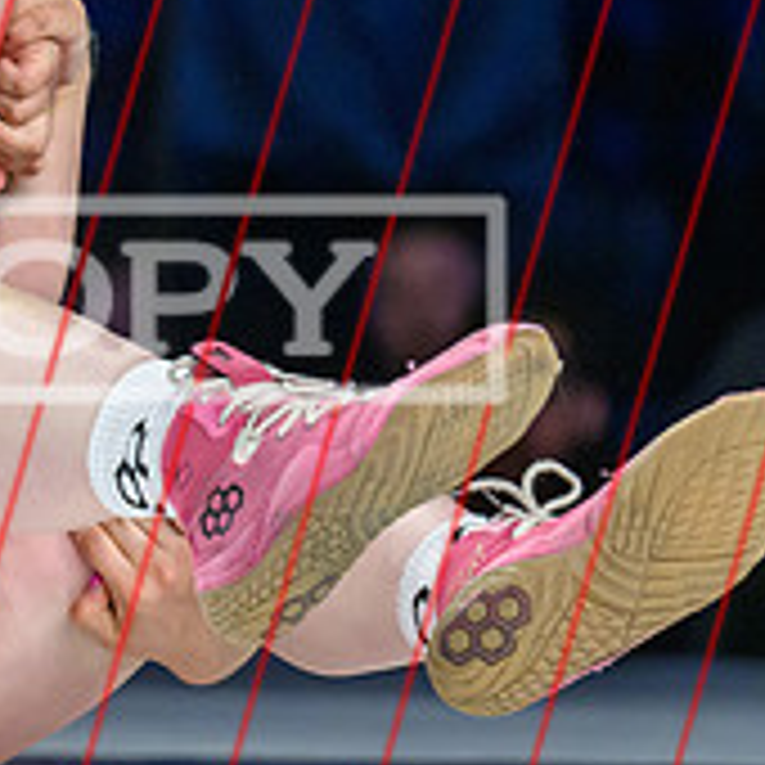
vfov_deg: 2.6
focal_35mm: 670
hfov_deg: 2.6
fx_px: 16752
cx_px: -904
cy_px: 695
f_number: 2.8
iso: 1400
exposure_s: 1/800
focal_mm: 160
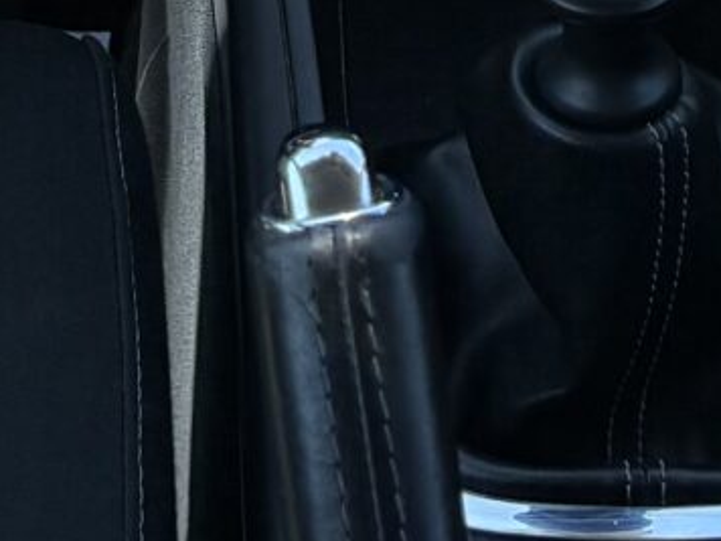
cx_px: 549
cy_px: -1301
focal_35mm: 187
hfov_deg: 10.6
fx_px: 3895
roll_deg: -9.5
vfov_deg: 6.8
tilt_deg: -15.0
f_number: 1.6
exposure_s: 1/903
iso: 50
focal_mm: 5.96
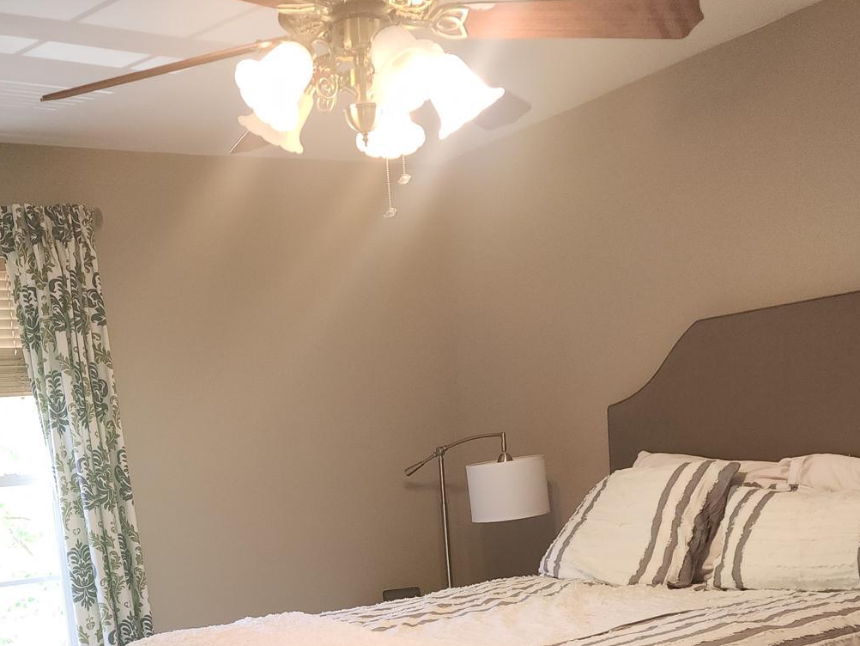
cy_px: 611
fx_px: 1168
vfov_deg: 29.3
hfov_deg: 40.2
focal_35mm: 47
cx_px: 334
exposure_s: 1/60
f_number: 1.8
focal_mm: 6.4
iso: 80
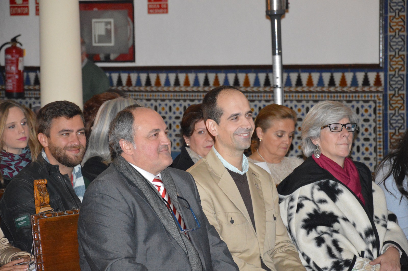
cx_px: 204
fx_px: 1783
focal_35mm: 158
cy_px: 136
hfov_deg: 13.1
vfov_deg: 8.7
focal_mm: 105
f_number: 5.6
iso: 3200
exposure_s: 1/60
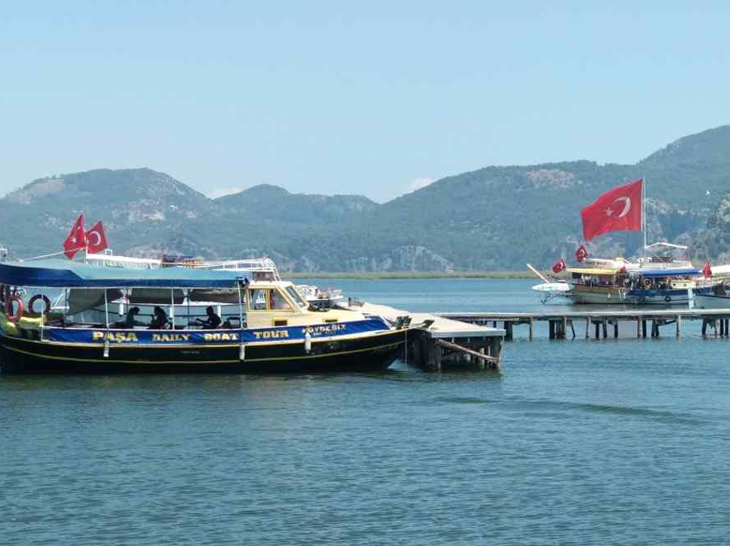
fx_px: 1117
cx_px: 370
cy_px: 278
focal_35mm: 53
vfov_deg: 27.5
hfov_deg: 36.2
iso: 100
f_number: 2.6
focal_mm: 5.99
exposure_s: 1/547
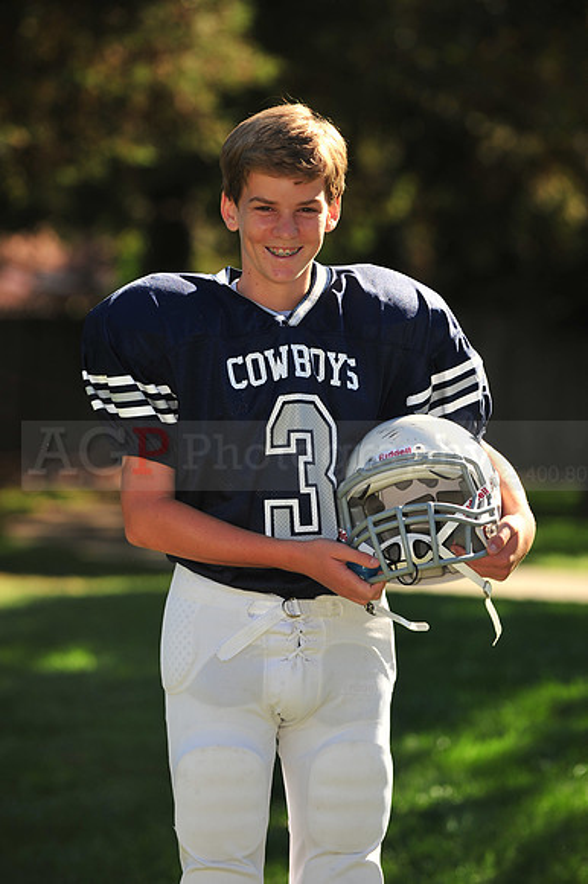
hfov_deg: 7.6
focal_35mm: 180
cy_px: 442
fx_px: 4415
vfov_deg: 11.4
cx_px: 294
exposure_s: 1/800
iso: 200
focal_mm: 180
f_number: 4.5
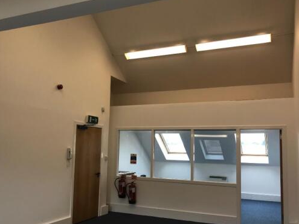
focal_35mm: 33
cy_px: 126
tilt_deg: +6.5
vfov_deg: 42.8
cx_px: 151
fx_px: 285
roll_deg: -1.5
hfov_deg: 55.4
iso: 40
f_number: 1.8
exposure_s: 1/100
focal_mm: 3.99
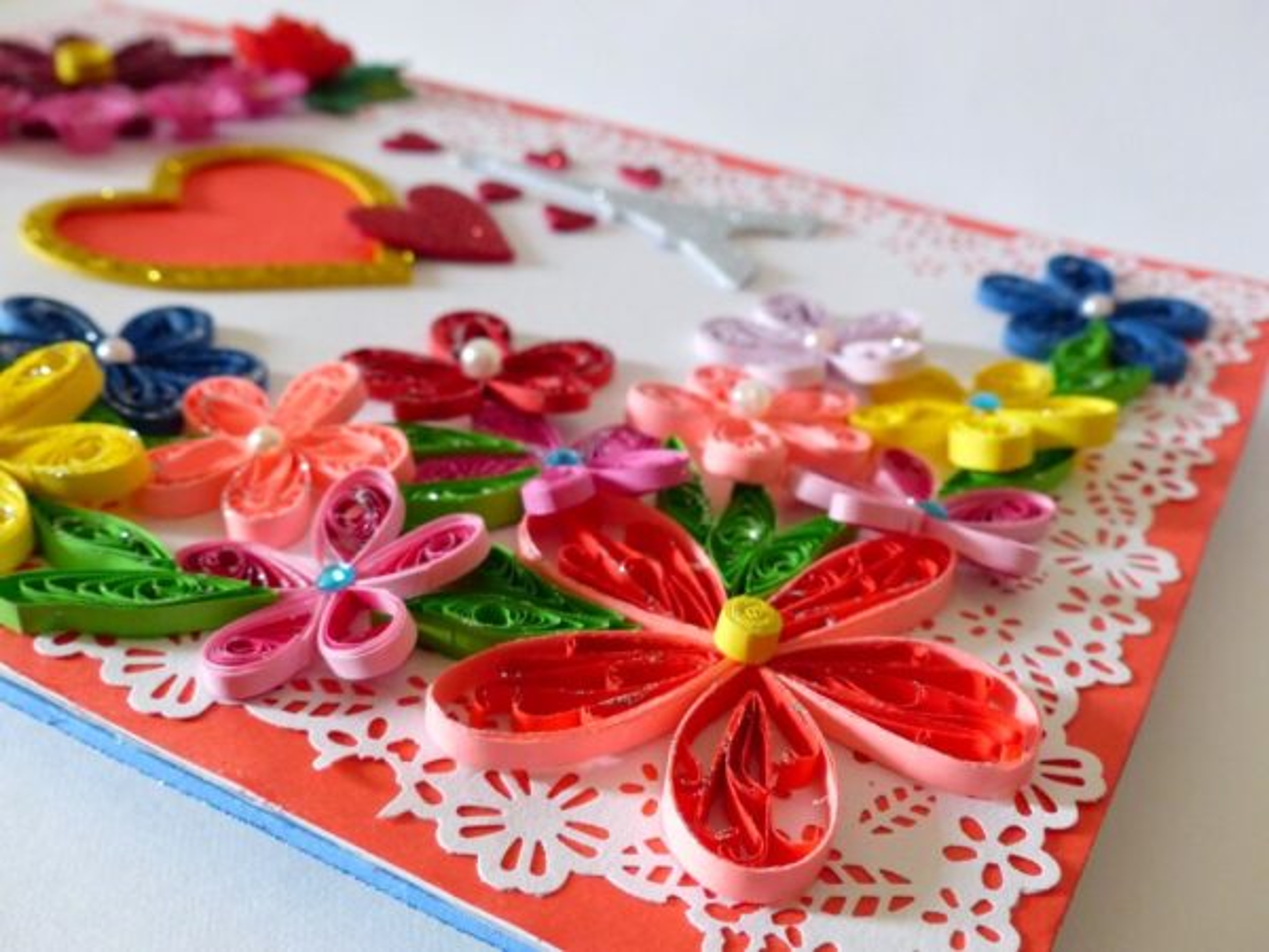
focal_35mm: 41
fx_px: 1503
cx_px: 634
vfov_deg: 35.1
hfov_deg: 45.8
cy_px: 476
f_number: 2.8
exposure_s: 1/60
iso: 400
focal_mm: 7.4
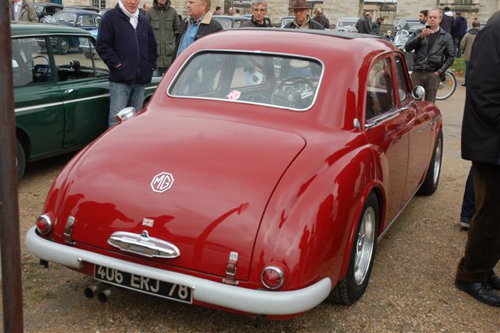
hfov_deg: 45.0
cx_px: 250
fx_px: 604
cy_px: 166
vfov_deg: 30.8
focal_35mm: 44
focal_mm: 29
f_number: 6.3
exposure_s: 1/160
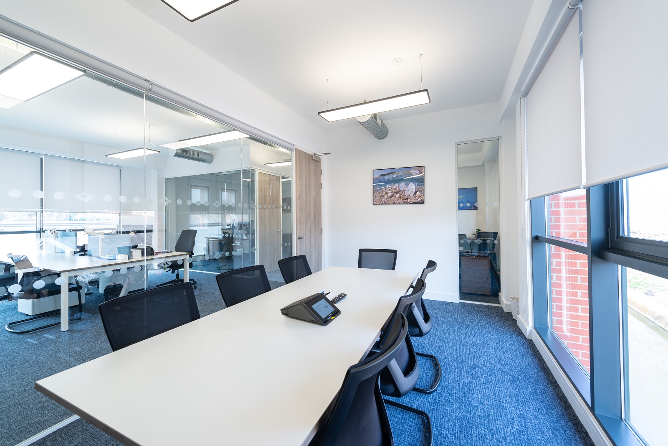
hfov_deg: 104.2
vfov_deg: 81.2
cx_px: 334
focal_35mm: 14
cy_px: 223
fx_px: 260
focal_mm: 14
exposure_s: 1/8
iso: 100
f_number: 8
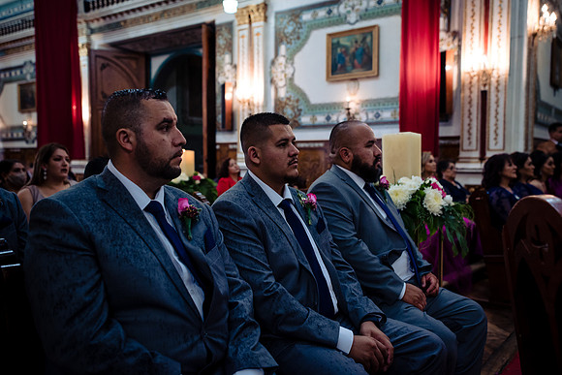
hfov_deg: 54.4
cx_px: 281
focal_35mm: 35
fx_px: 546
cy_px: 188
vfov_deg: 37.9
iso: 1250
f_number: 3.2
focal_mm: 35
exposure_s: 1/100
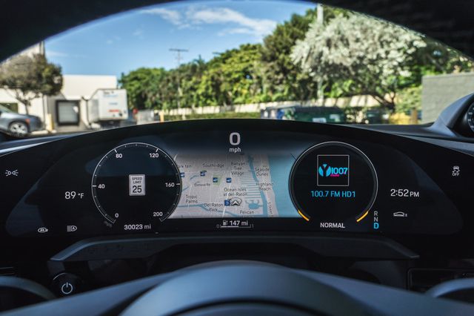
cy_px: 148
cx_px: 234
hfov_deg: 66.6
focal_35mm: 27
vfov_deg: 47.2
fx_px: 361
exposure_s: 1/40
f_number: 8
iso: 100
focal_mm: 24
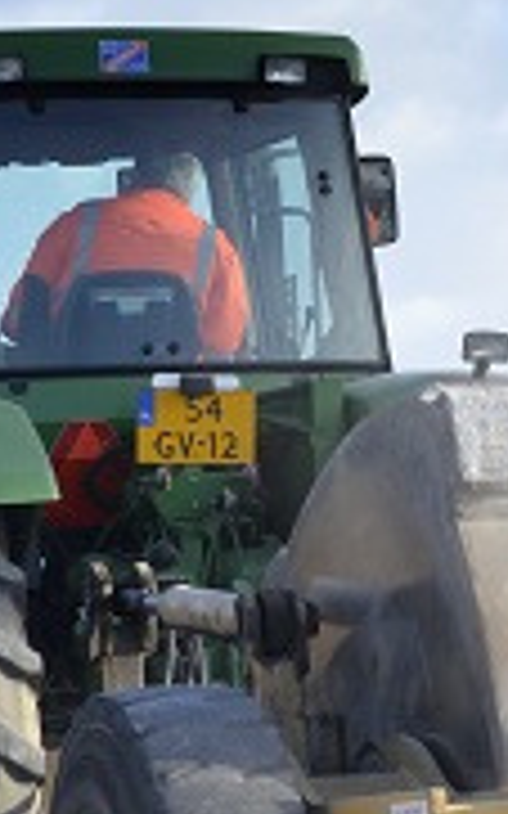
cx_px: 665
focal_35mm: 195
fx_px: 4323
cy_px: 562
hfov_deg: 6.7
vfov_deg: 10.7
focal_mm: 32
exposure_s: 1/250
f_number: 8
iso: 250
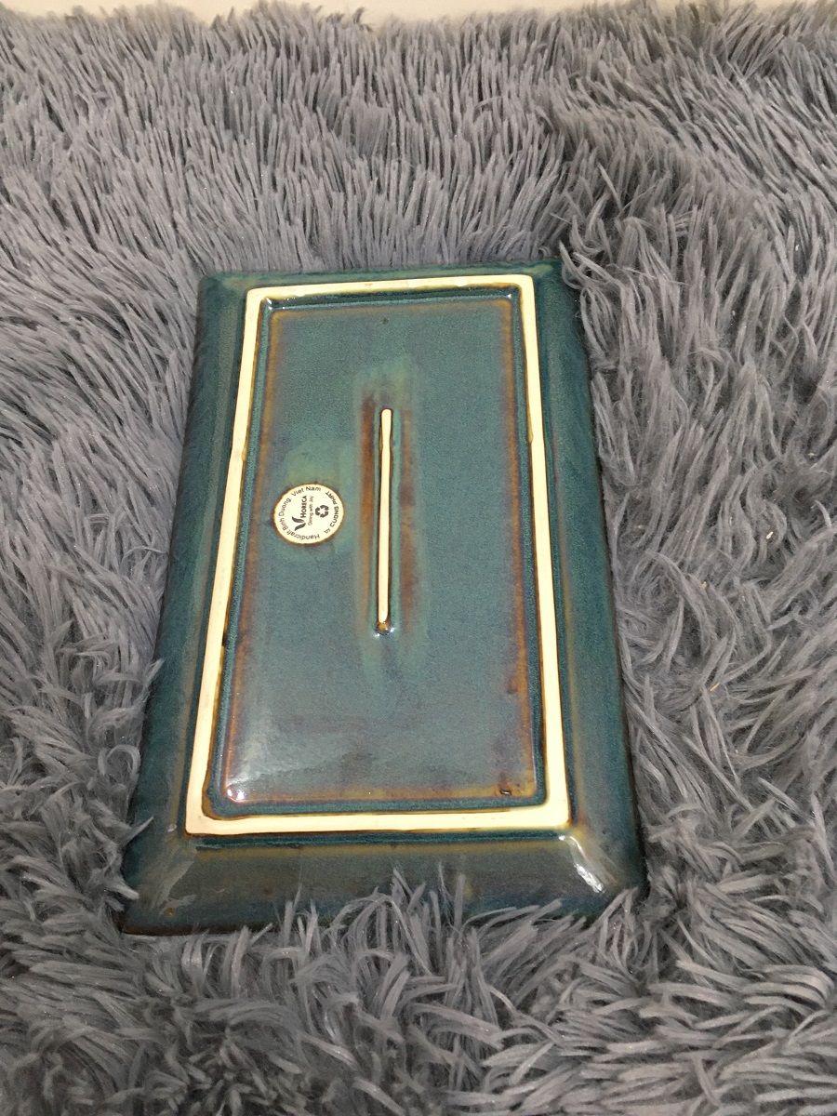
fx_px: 935
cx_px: 418
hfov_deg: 48.2
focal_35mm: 29
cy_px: 558
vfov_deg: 61.7
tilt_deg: -62.8
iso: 160
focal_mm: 4.15
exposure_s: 1/33
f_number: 2.2
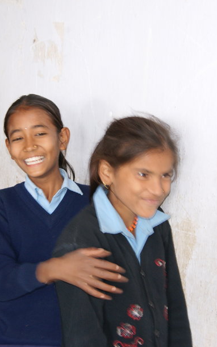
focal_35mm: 90
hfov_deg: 14.5
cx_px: 70
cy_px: 156
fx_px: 849
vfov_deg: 23.1
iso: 160
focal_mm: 35
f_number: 5
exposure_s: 1/30
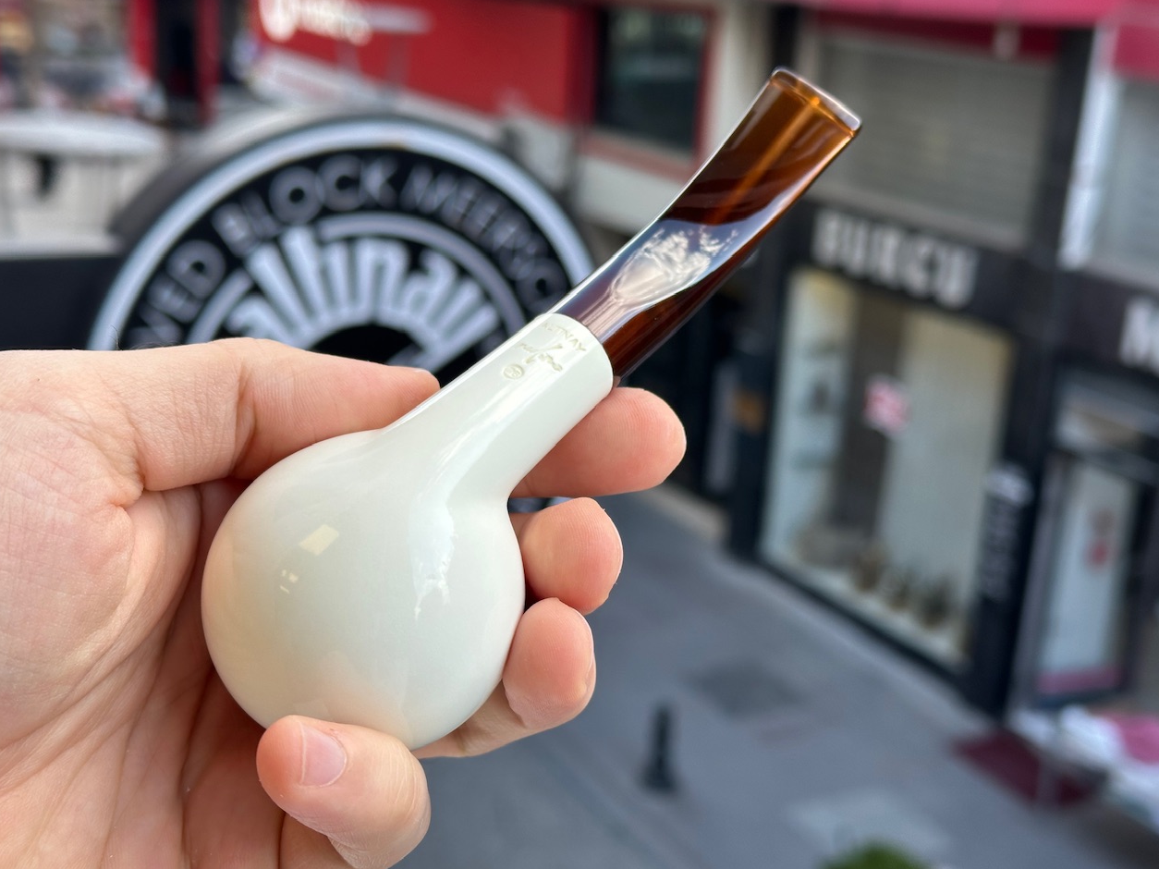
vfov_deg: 29.7
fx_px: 1640
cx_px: 574
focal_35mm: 49
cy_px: 441
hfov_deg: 38.9
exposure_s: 1/332
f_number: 1.78
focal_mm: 6.86
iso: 64
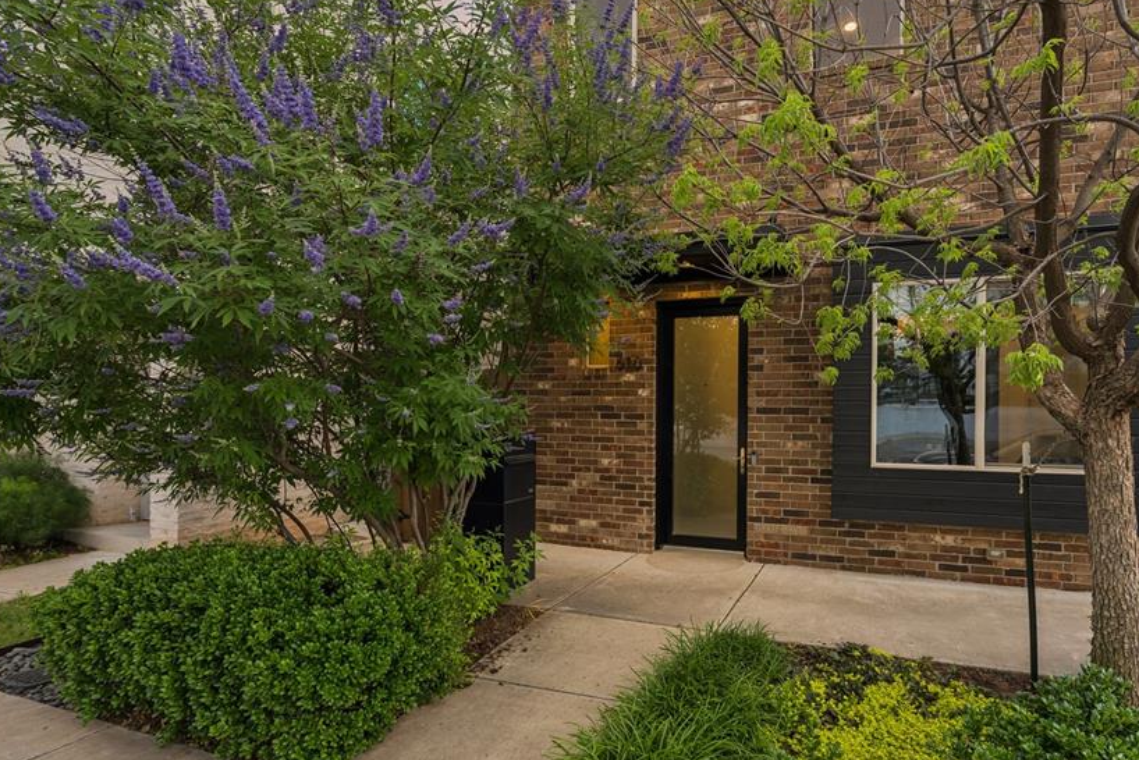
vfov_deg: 61.9
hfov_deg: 83.4
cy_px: 415
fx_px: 633
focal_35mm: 20
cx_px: 652
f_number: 8
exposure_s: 1/15
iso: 200
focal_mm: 16
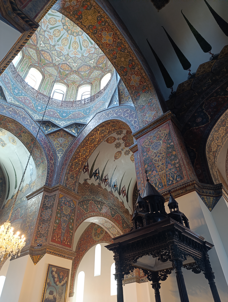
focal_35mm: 23
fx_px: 201
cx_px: 114
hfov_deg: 59.0
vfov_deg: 73.8
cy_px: 151
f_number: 1.6
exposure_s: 1/50
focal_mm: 6.14
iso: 1000
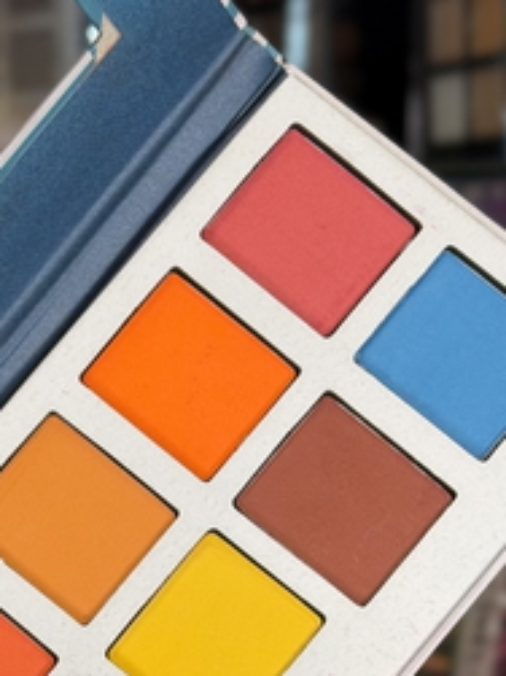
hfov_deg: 14.4
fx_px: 1990
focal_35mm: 102
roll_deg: +1.7
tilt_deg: -8.4
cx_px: 108
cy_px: 578
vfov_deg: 19.0
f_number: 1.78
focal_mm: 6.76
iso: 50
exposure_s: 1/143
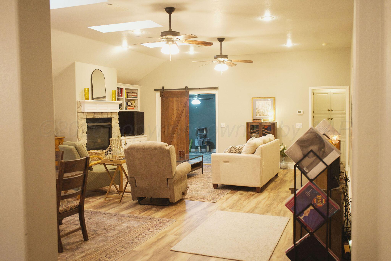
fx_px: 358
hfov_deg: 57.2
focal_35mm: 33
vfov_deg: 40.0
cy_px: 130
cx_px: 196
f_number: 4
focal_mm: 33
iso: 4000
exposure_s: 1/160
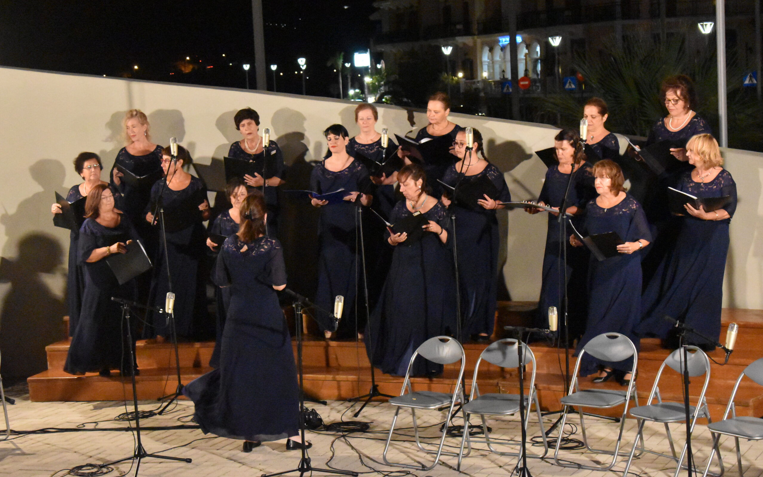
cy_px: 240
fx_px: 1757
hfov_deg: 24.5
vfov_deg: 15.5
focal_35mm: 85
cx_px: 383
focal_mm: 55
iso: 12800
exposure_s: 1/60
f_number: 5.6
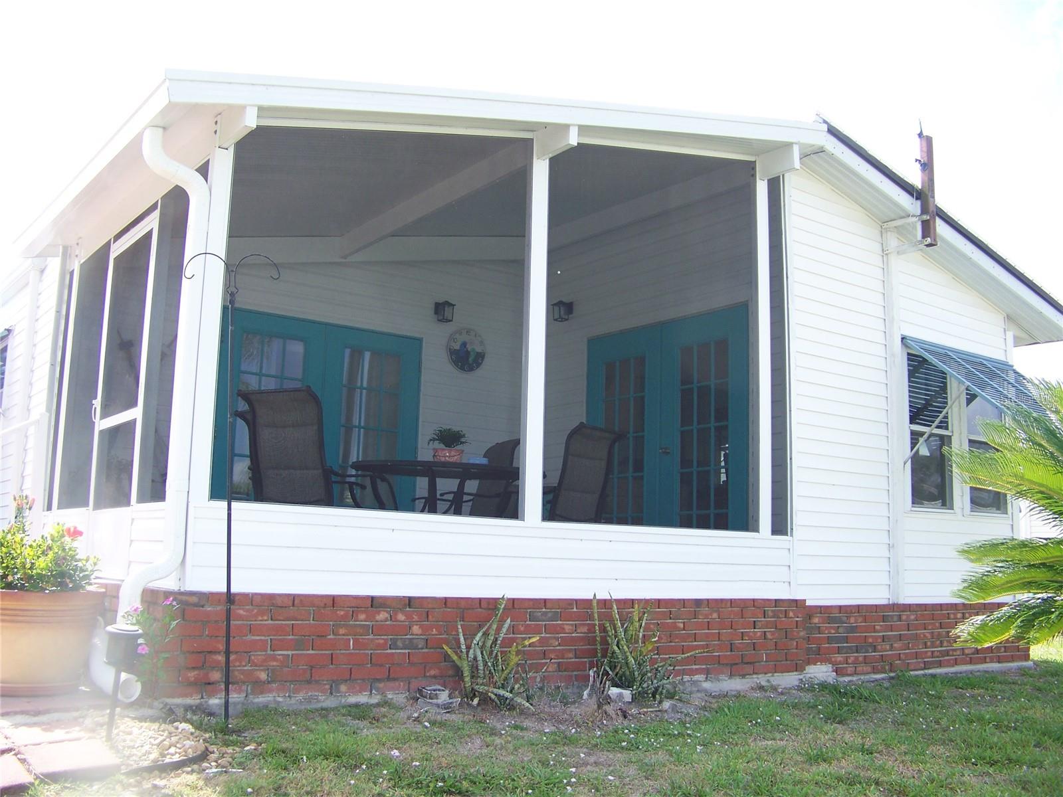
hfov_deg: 51.4
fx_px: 1106
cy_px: 398
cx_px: 532
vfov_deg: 39.7
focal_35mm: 36
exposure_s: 1/200
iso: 64
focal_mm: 5.85
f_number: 2.8
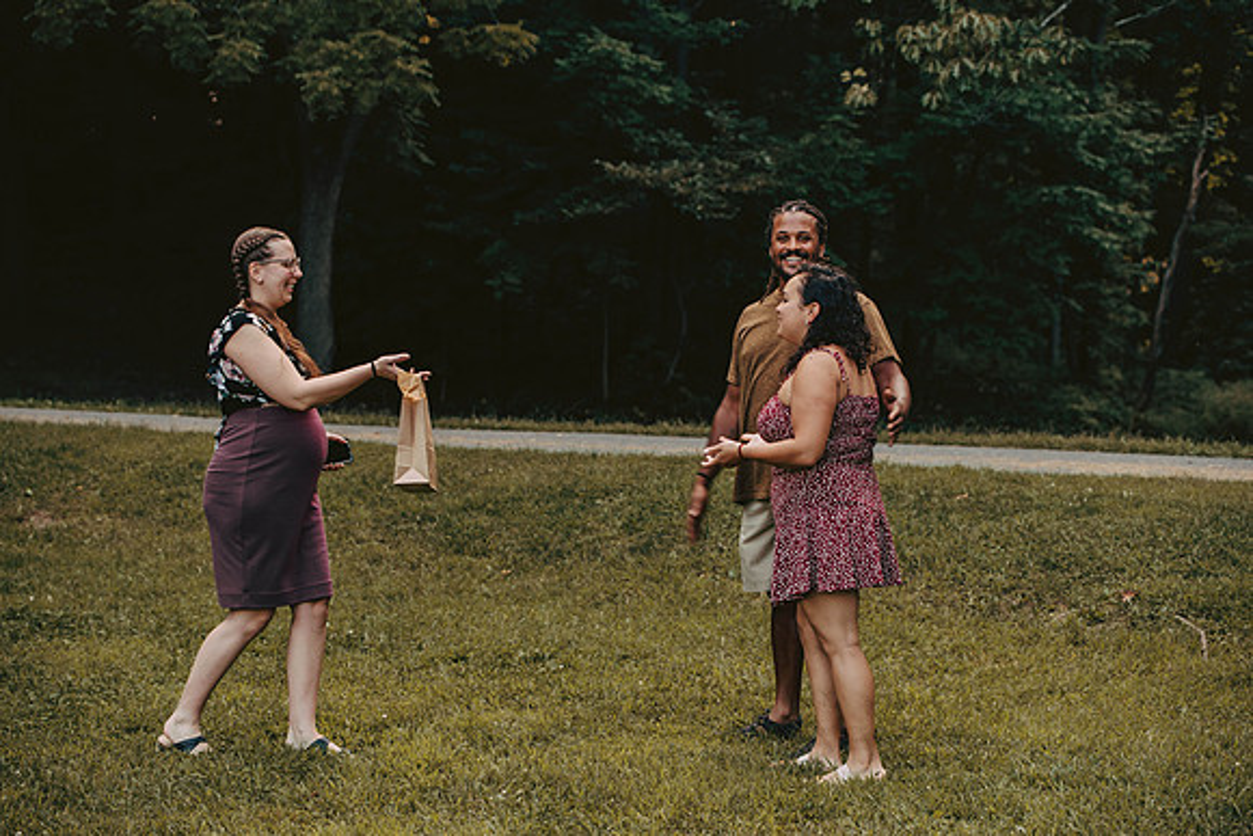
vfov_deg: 19.5
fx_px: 2437
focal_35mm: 70
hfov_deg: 28.8
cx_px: 626
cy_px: 418
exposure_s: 1/125
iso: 250
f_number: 3.5
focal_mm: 70
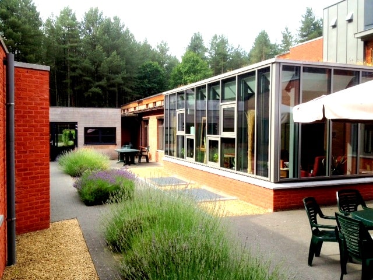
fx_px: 377
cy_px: 140
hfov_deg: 52.6
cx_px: 186
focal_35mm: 35
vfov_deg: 40.7
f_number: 2.4
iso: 50
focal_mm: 4.28
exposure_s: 1/484
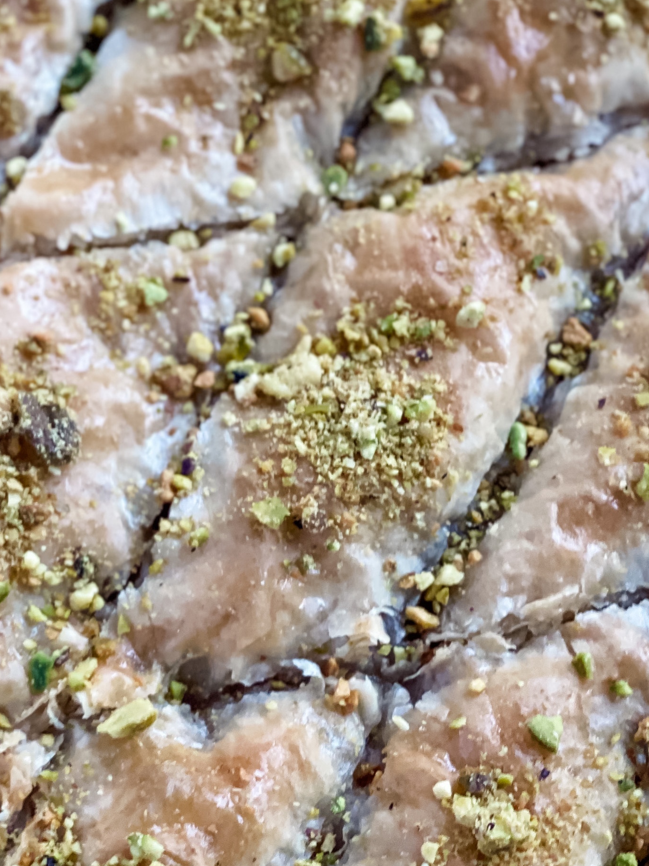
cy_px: 781
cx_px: 7
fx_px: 2875
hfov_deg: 12.7
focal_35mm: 115
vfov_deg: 16.9
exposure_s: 1/120
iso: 125
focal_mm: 6
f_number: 2
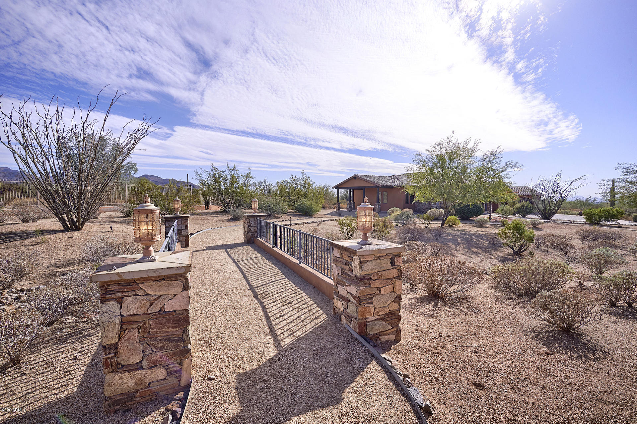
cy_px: 212
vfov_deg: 77.3
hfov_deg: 100.4
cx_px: 318
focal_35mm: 15
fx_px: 265
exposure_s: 1/320
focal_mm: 15
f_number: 9
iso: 800
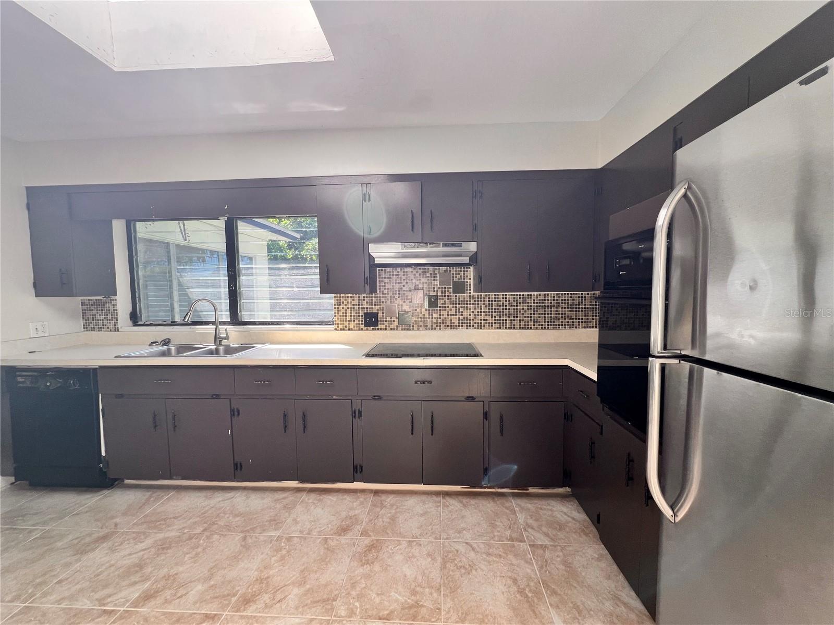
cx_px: 417
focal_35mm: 13
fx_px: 313
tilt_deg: -3.6
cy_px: 312
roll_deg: +0.7
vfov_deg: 89.9
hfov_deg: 106.2
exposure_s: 1/99
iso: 50
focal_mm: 1.57
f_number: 1.8
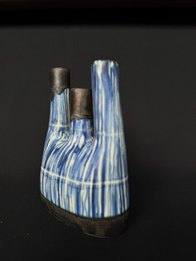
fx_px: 181
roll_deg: +0.3
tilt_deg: -5.8
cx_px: 98
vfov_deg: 71.6
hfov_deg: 56.8
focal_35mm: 24
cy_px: 130
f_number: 1.78
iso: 80
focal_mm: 6.76
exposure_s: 1/121
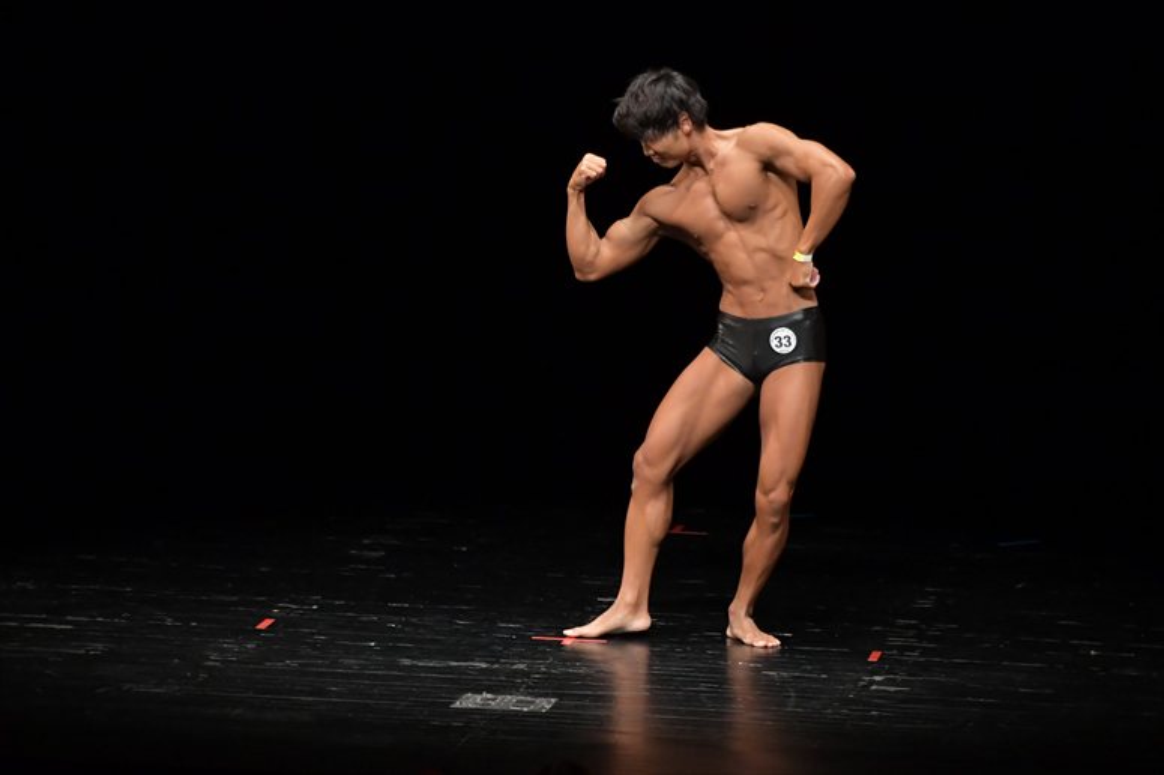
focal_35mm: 255
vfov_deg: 5.4
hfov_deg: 8.1
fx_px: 8241
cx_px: 582
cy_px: 388
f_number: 5.6
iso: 4000
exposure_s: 1/400
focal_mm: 170
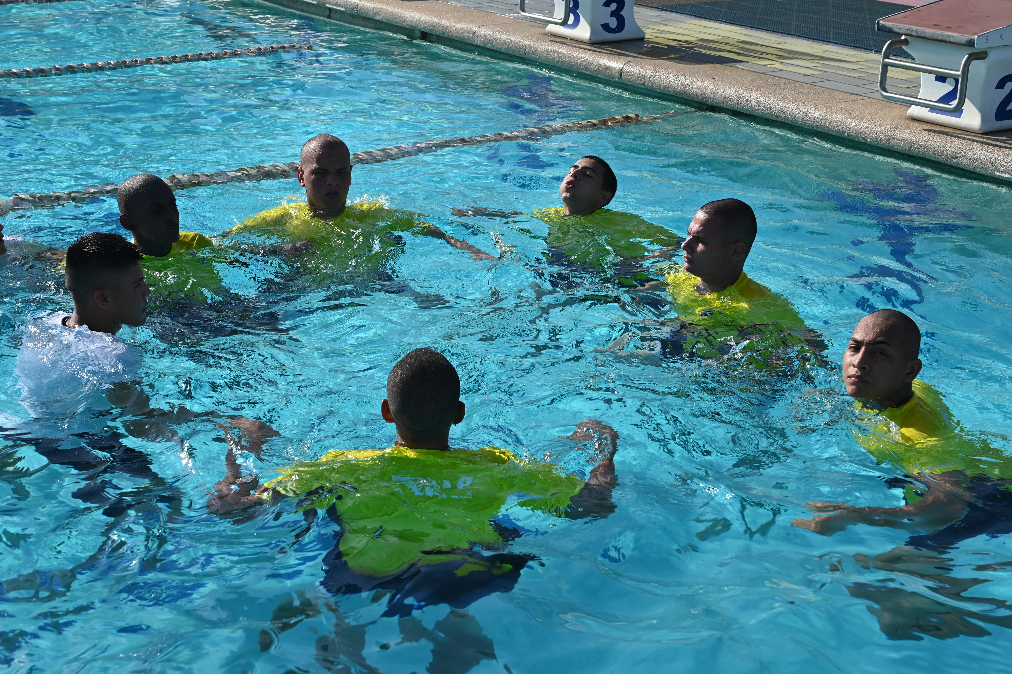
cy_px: 335
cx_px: 454
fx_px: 1574
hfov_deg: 35.6
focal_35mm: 56
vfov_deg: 24.2
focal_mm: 49
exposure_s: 1/400
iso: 100
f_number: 7.1
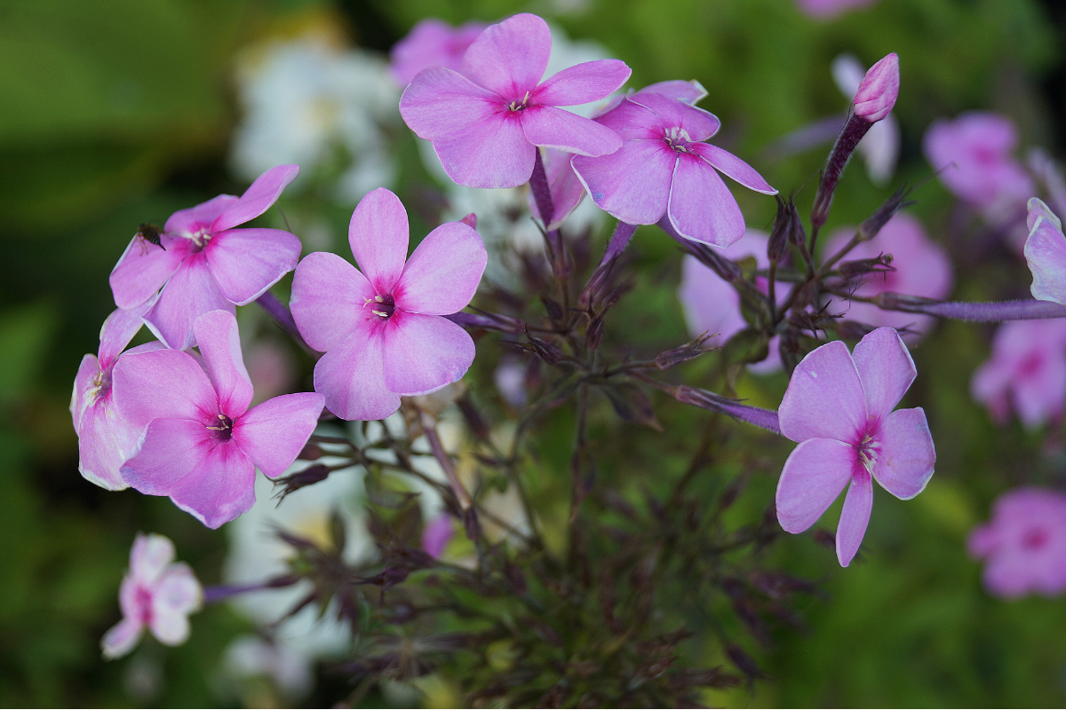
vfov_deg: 25.8
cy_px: 355
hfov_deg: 37.9
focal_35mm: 52
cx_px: 533
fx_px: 1554
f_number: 5
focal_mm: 35
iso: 100
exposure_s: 1/160
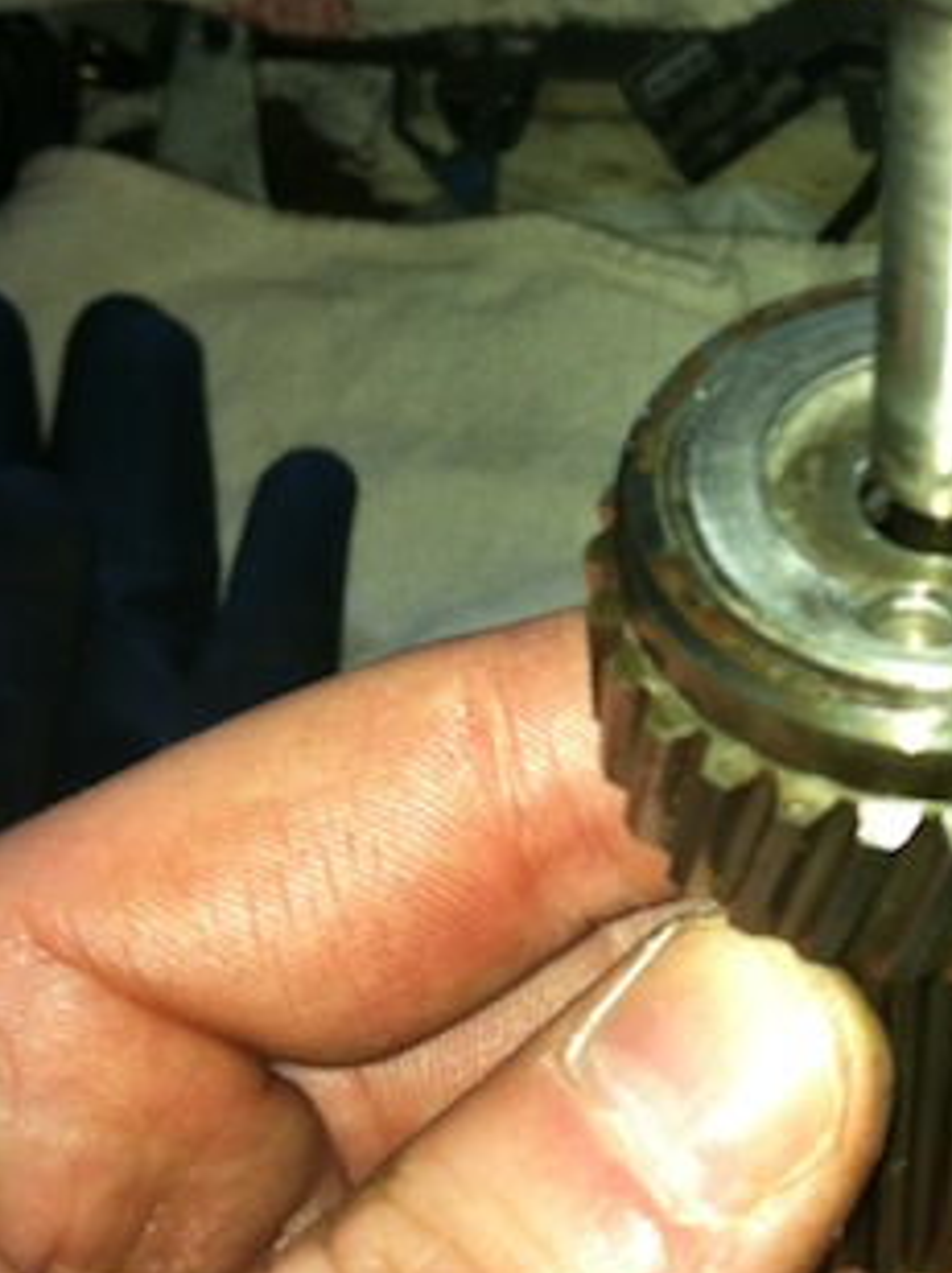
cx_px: 915
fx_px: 2499
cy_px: 424
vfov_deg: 28.4
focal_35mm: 68
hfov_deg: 21.0
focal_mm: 3.85
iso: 80
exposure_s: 1/27
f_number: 2.8
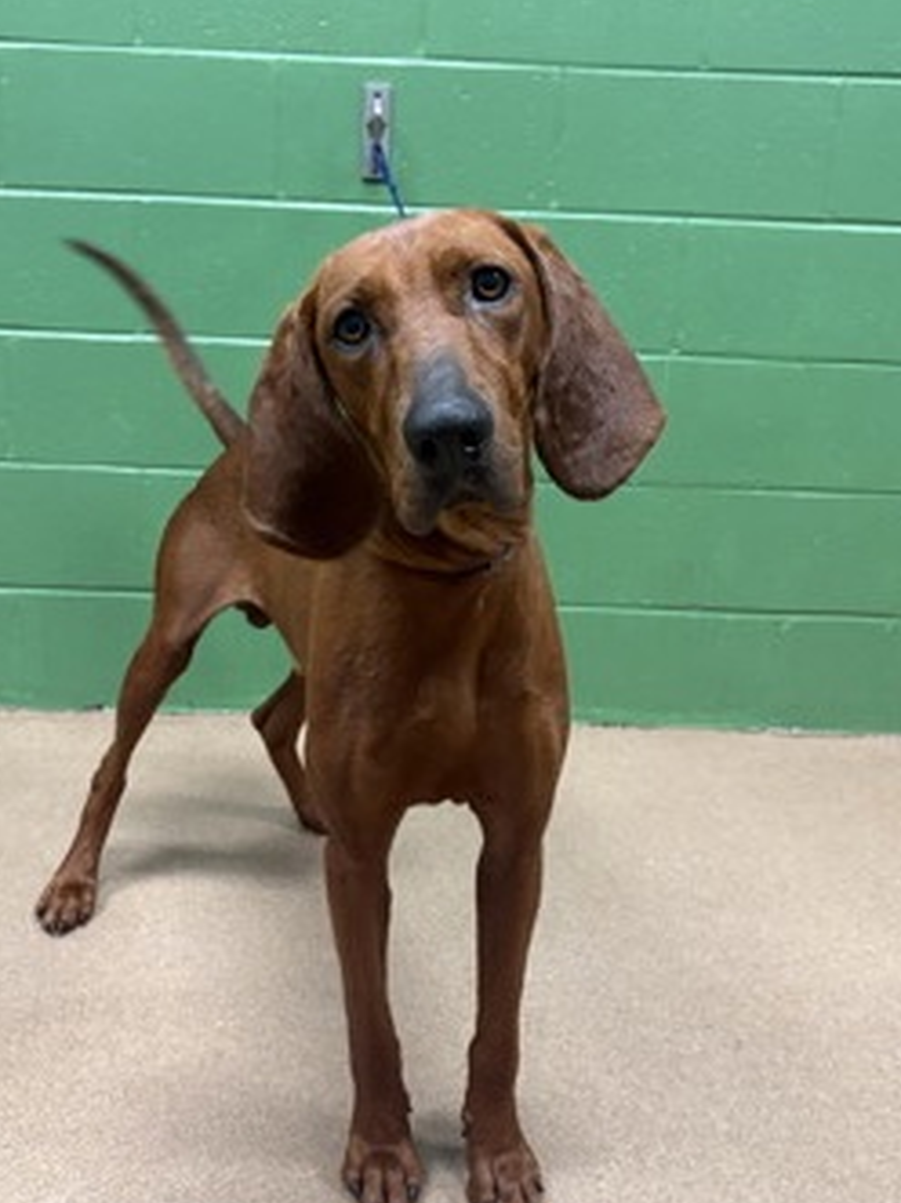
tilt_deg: -13.4
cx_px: 369
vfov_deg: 55.1
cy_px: 509
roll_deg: -2.2
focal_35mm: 33
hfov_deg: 42.7
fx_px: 1146
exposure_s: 1/60
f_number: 1.6
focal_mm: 5.96
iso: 400
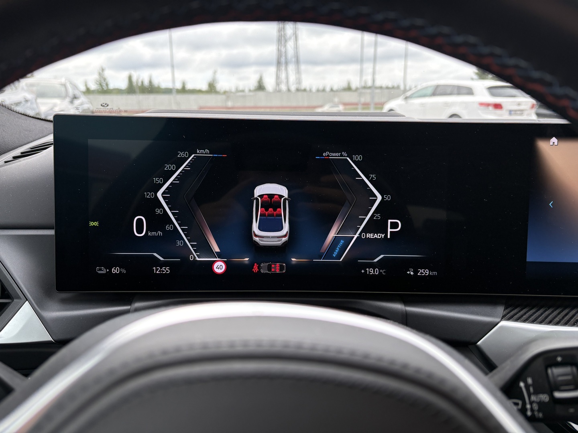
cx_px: 289
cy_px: 216
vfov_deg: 53.1
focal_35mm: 26
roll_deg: +0.6
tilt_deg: -13.4
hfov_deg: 67.3
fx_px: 434
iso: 64
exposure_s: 1/503
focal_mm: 5.96
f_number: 1.6
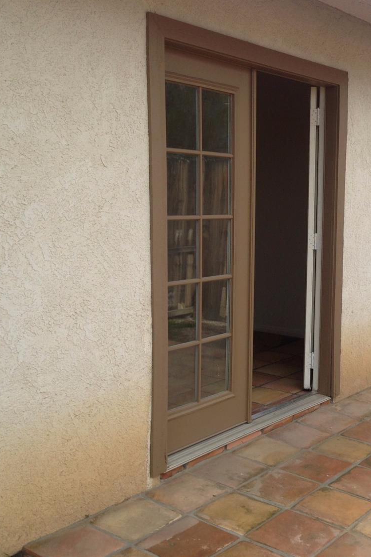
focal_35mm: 46
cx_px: 303
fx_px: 711
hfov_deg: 28.5
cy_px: 278
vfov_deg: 42.7
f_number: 2.4
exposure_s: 1/775
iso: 50
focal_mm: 4.12
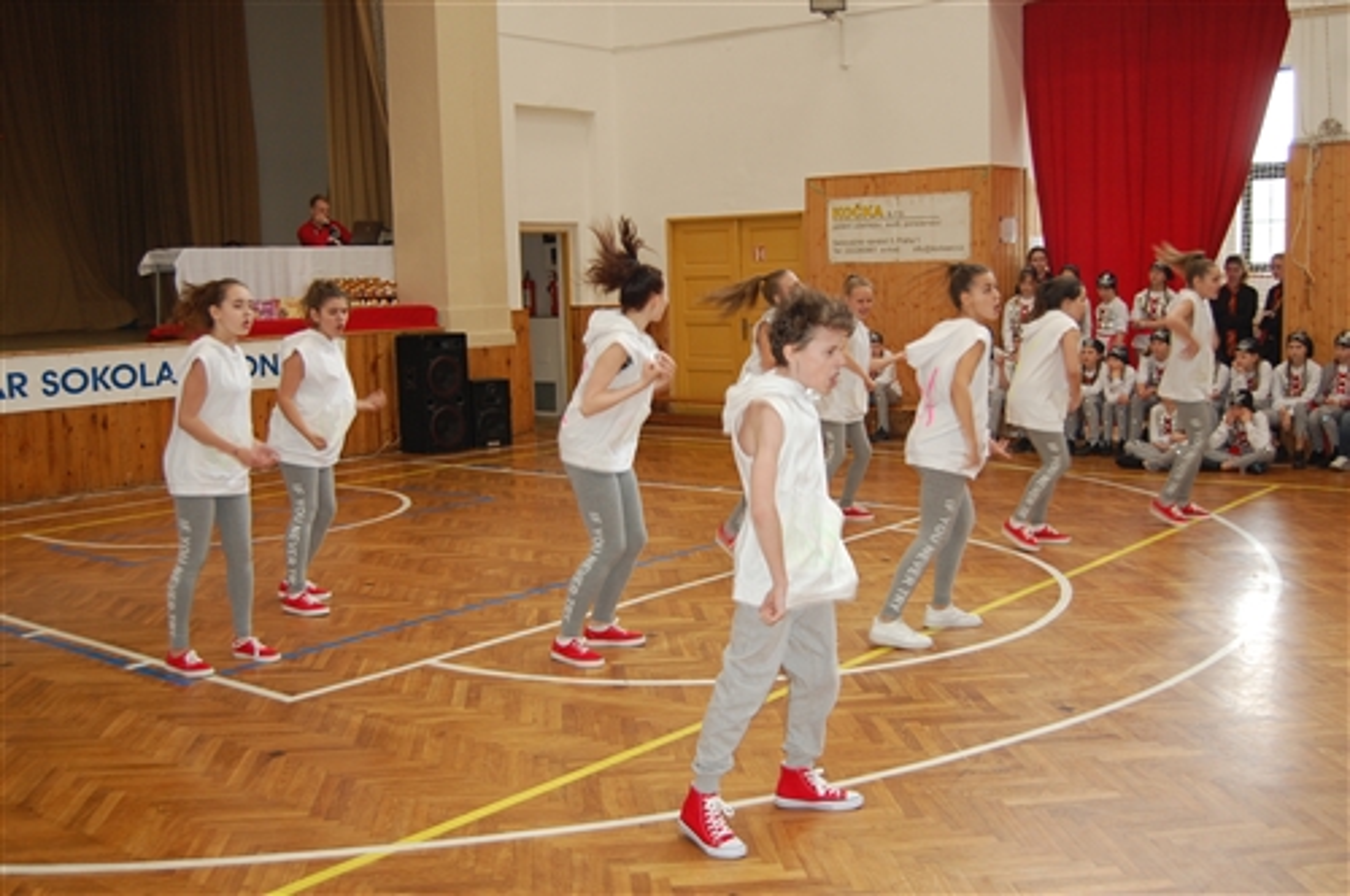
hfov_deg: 49.6
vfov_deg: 34.1
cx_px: 675
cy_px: 448
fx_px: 1461
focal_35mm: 39
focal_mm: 26
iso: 400
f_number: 4
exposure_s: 1/60
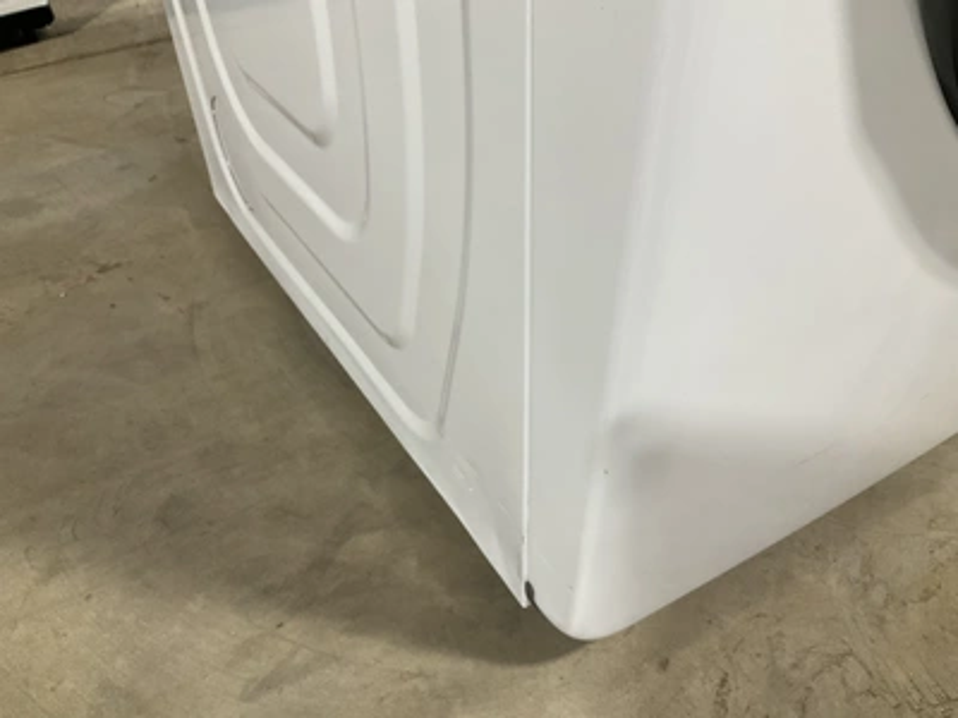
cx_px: 479
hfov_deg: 61.7
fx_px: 803
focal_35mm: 29
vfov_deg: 48.2
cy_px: 359
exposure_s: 1/60
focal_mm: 3
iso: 100
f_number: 1.8
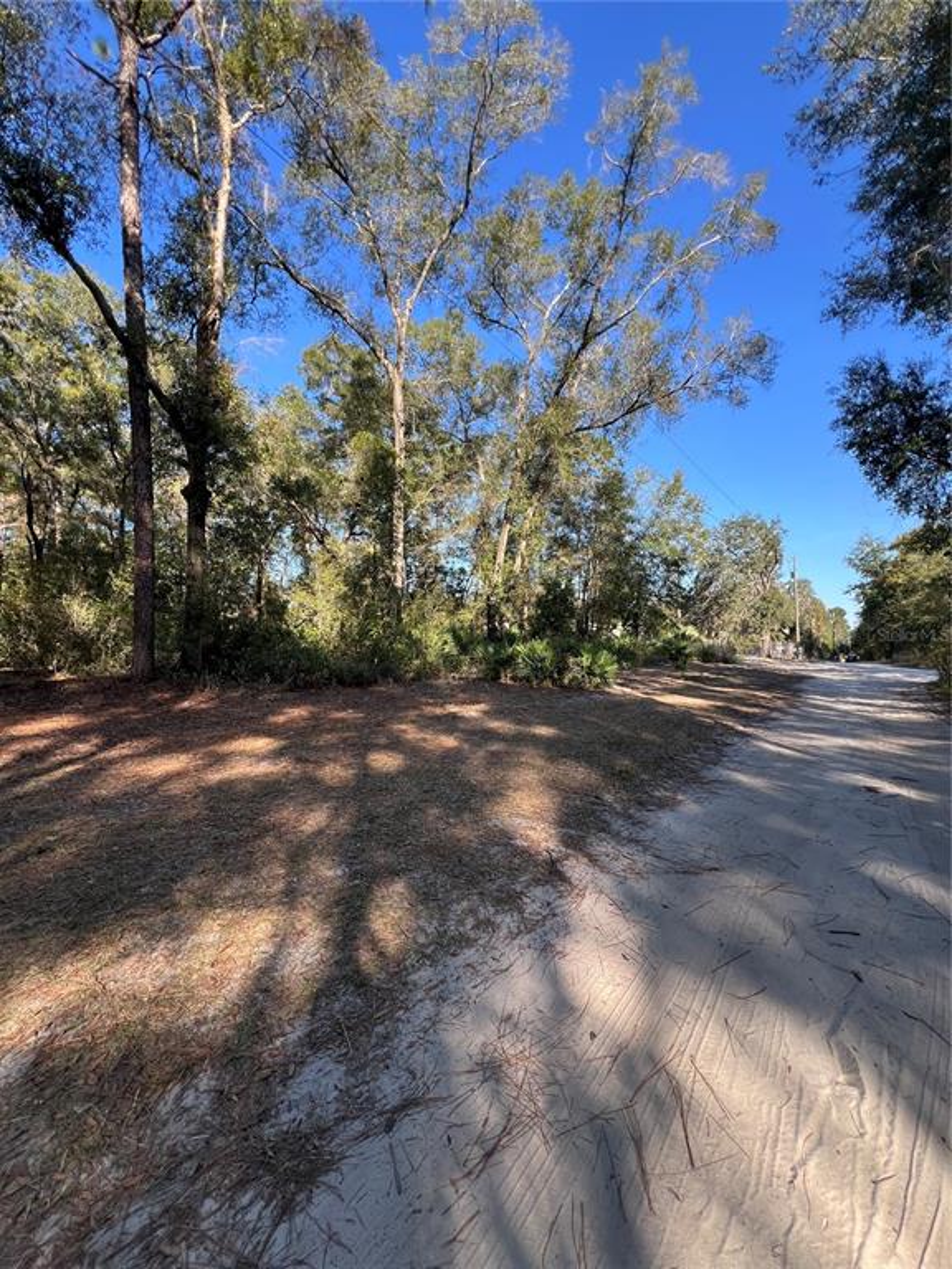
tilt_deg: +1.2
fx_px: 477
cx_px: 476
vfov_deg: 106.2
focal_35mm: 13
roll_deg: -0.2
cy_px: 634
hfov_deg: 89.9
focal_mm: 1.57
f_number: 1.8
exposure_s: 1/258
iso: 32
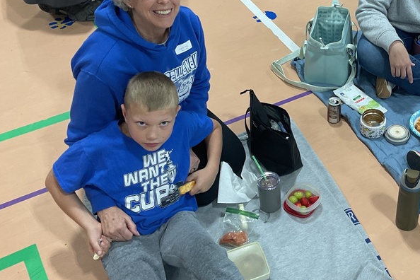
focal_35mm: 52
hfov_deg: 36.4
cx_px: 357
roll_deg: -2.6
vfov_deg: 25.9
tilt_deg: -40.9
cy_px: 103
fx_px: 607
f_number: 1.8
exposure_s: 1/60
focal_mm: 3
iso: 50
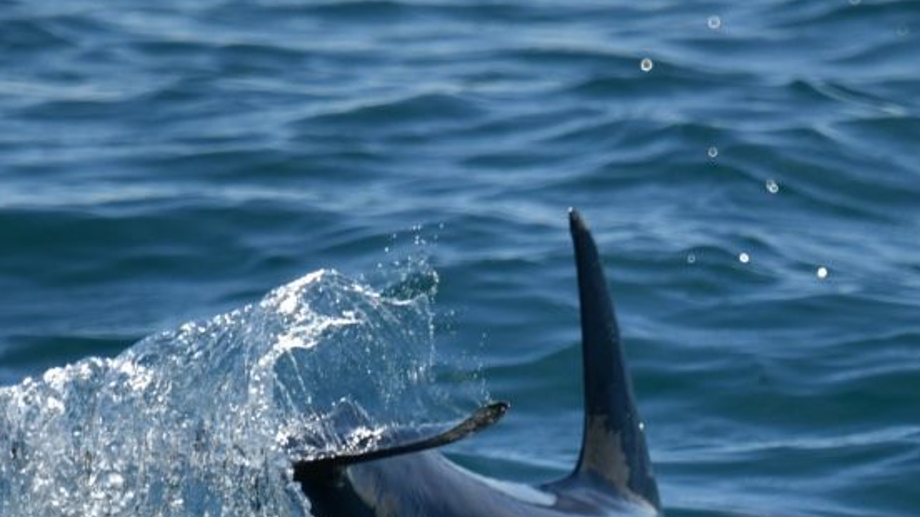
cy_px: 438
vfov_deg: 1.3
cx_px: 278
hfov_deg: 2.4
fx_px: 22215
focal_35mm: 911
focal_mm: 600
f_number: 6.3
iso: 800
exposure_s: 1/8000
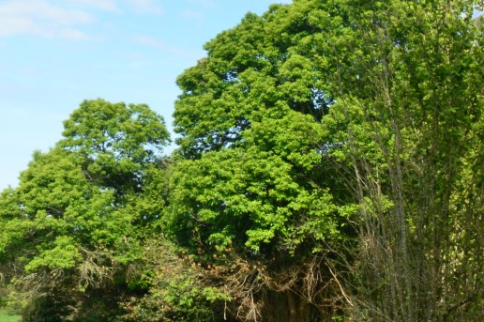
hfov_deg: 22.9
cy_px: 353
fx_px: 1142
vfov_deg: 15.6
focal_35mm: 85
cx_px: 498
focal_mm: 18
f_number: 11
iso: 400
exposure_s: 1/80
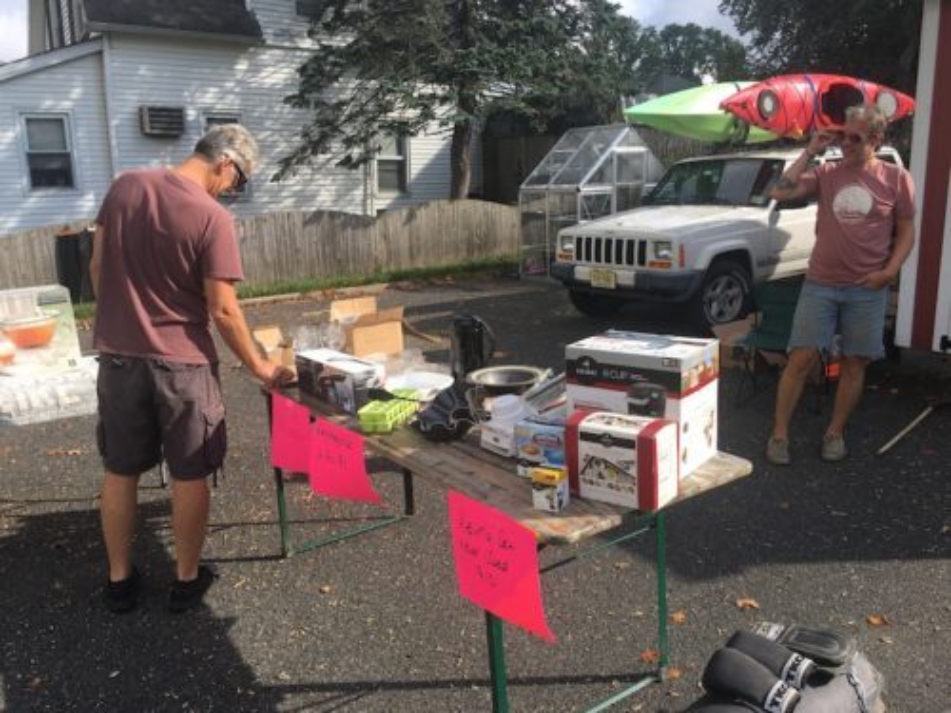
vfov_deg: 48.2
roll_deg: +1.4
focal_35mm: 29
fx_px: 797
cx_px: 476
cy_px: 356
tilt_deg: -12.1
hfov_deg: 61.7
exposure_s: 1/718
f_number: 2.2
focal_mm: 4.15
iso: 25
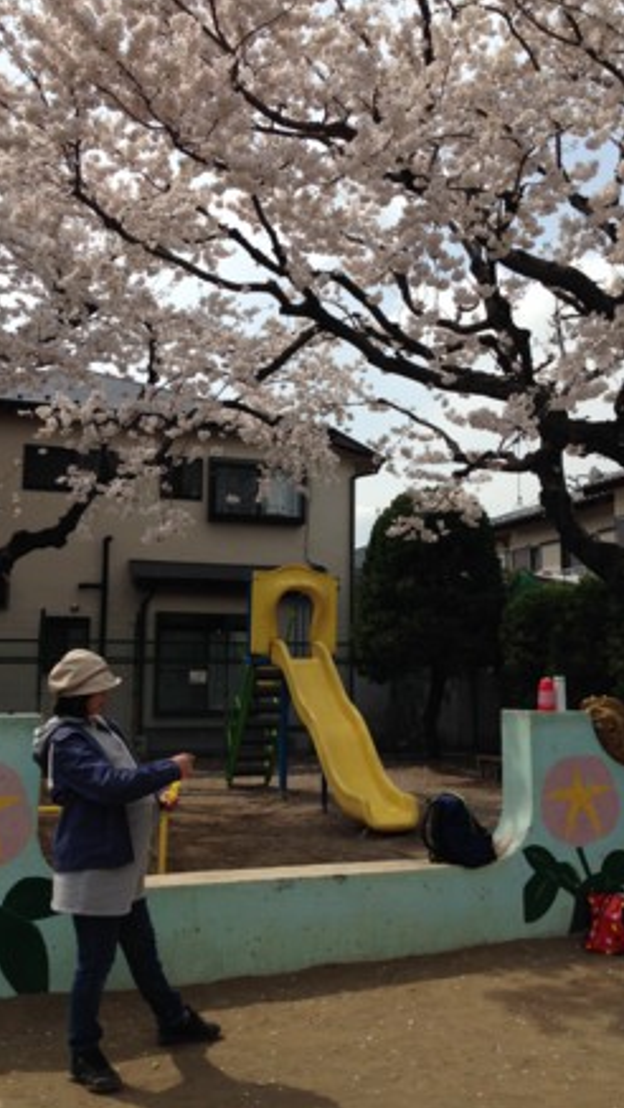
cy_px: 545
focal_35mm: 37
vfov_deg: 54.0
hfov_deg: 32.0
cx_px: 325
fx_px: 1088
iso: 50
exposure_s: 1/1938
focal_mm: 4.12
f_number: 2.4
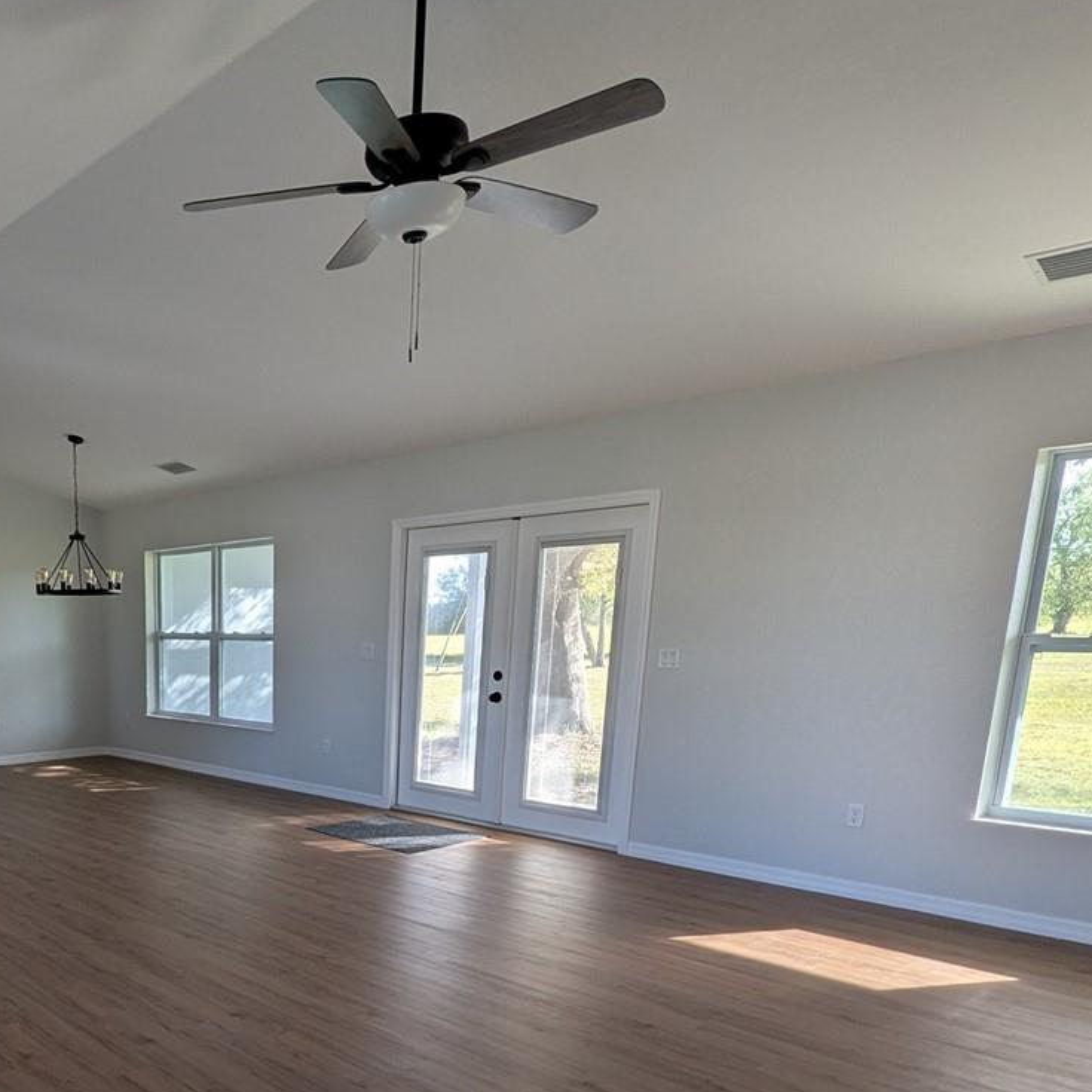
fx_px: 892
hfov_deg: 56.1
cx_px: 150
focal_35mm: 25
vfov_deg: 59.4
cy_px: 828
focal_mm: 1.95
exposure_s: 1/175
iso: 47
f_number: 2.2
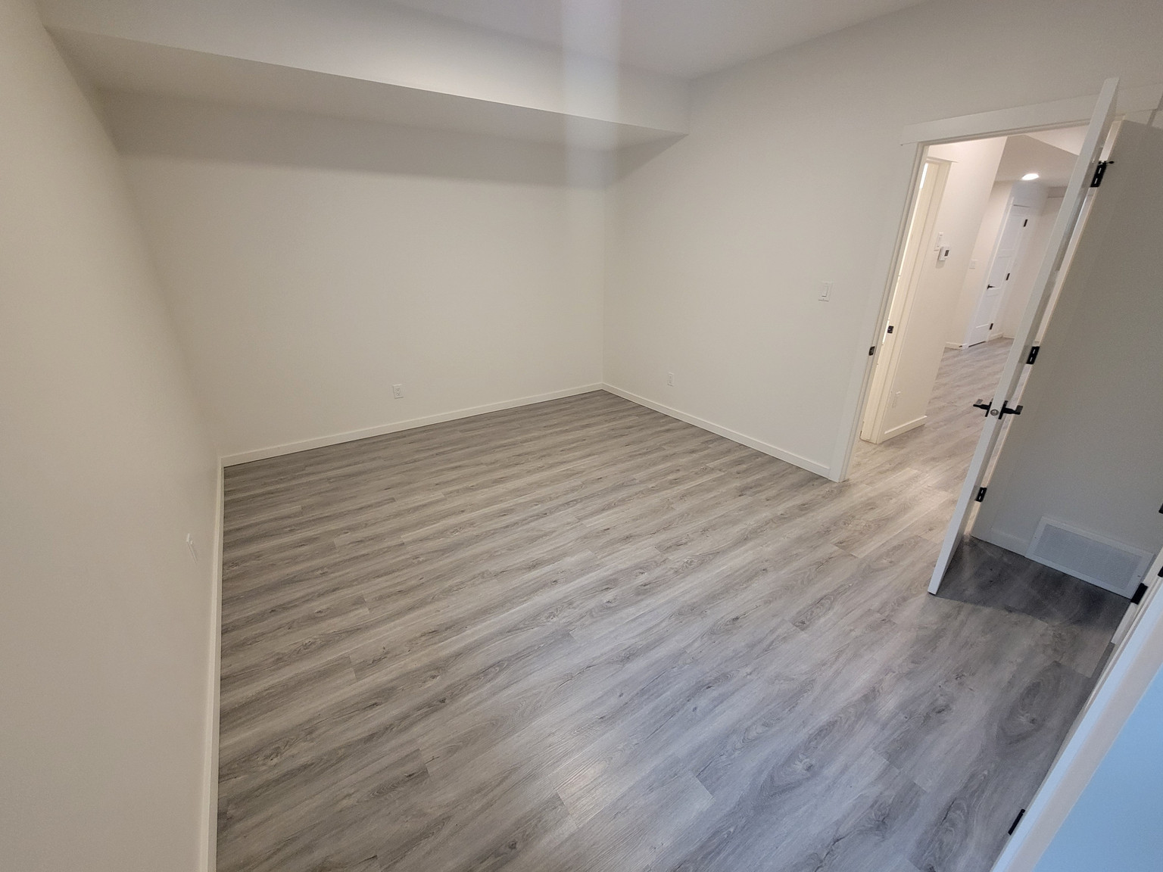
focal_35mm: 13
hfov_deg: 106.2
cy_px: 436
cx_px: 582
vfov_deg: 89.9
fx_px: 437
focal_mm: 2.2
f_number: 2.2
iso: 400
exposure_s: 1/60
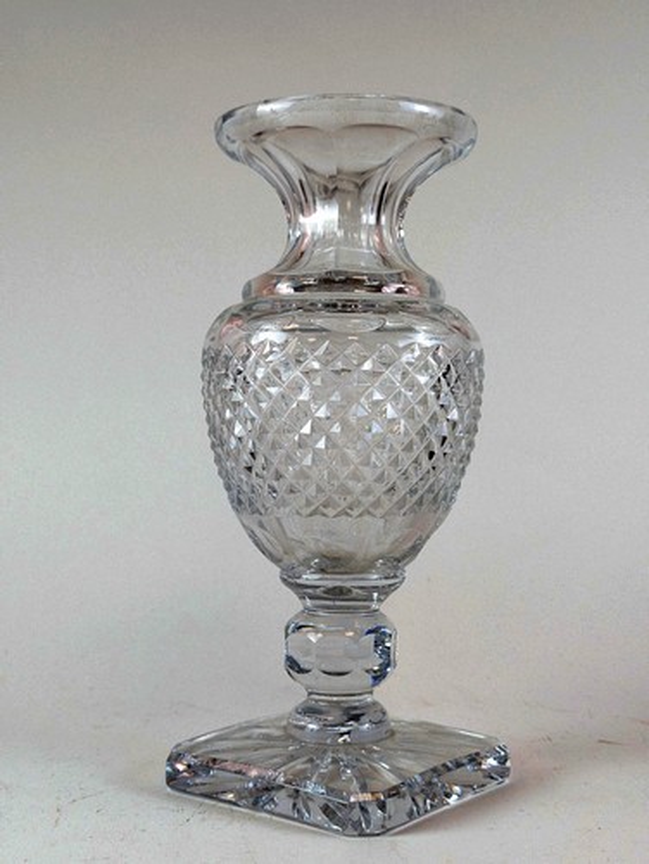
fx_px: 1198
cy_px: 432
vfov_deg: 39.6
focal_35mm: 48
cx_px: 324
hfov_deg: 30.3
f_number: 1.85
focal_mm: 6.81
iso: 76
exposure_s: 1/90
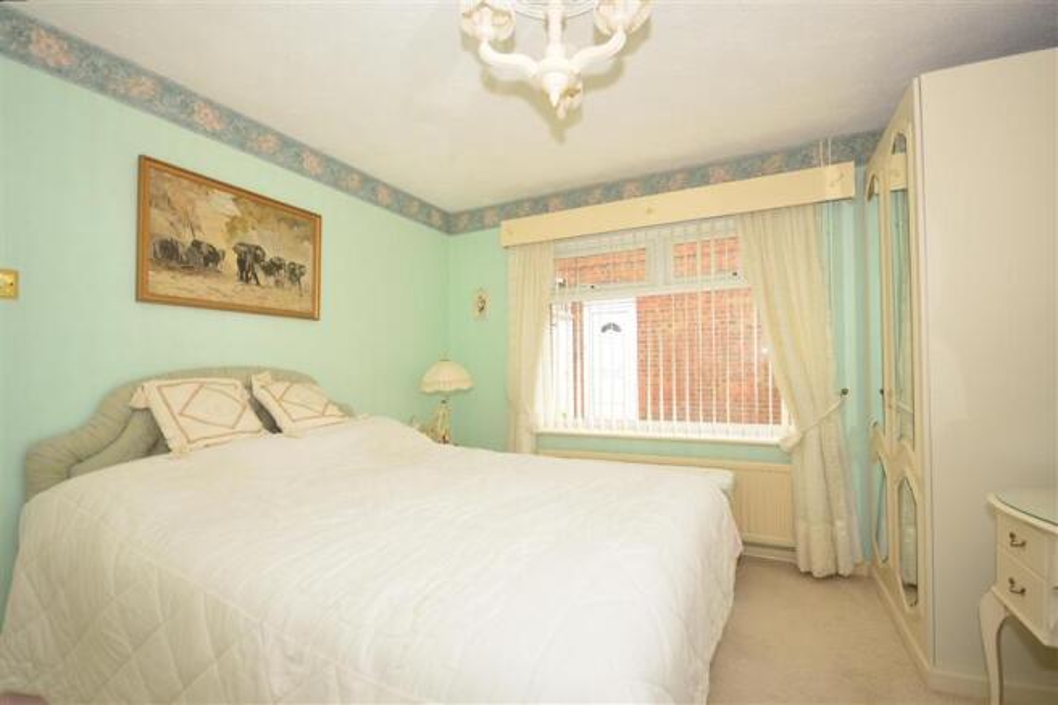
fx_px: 441
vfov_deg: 77.3
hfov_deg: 100.4
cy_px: 352
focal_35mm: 15
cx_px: 529
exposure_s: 1/30
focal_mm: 10
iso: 400
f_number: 5.6
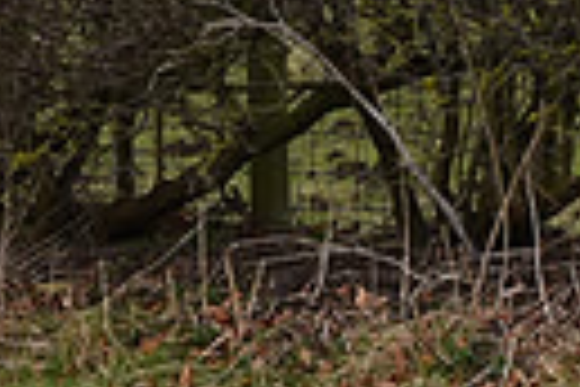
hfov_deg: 5.9
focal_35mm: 337
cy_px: -108
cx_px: -638
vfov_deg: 4.1
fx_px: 5429
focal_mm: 75
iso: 720
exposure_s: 1/1250
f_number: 5.6
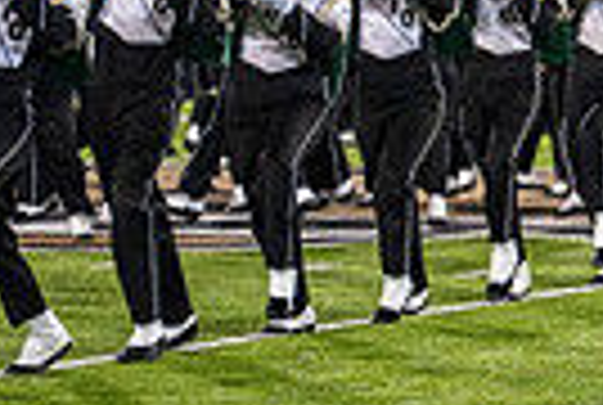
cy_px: 88
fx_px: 5070
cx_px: 1242
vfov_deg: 4.6
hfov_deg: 6.6
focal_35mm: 302
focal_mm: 70
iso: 1250
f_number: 3.2
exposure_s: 1/500
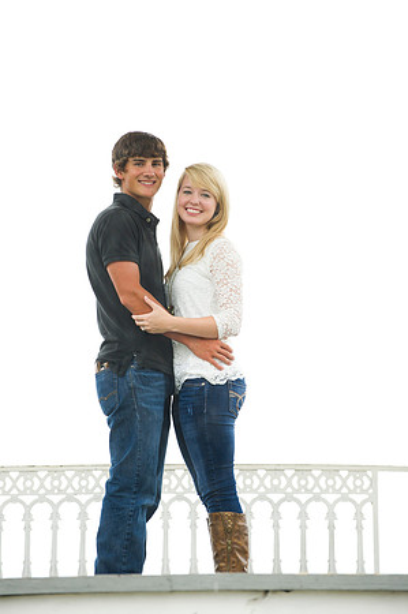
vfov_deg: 10.8
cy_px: 307
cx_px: 204
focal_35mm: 190
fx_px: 3237
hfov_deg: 7.2
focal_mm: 190
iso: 320
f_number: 4.5
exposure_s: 1/320
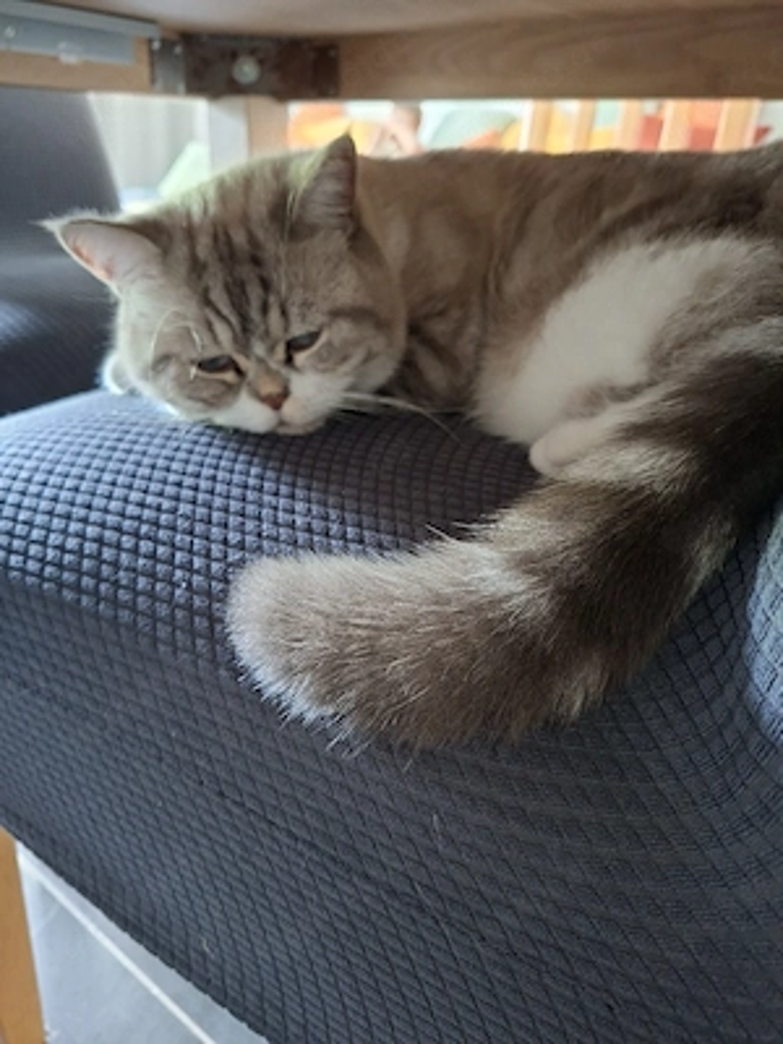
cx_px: 392
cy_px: 522
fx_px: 694
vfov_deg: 73.9
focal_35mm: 23
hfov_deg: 58.9
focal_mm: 5.54
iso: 800
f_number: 1.8
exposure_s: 1/25
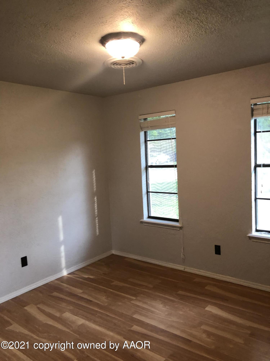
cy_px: 180
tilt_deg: -5.3
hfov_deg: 49.7
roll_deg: +4.5
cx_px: 135
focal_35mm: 28
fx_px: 291
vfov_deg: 63.4
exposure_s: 1/17
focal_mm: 3.99
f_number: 1.8
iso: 40
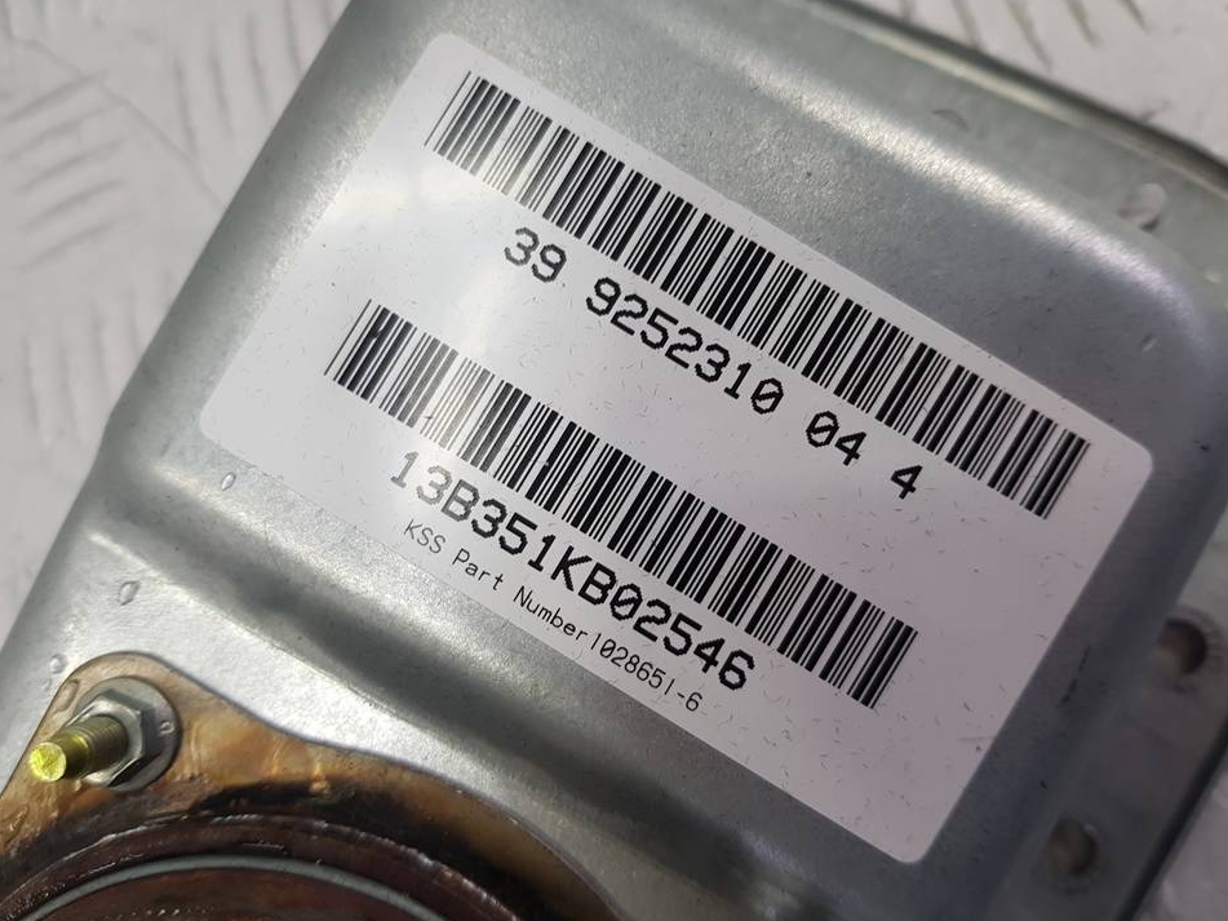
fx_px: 993
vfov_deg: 49.7
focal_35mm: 28
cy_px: 460
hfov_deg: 63.4
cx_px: 646
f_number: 1.7
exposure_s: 1/100
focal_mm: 4.2
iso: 64
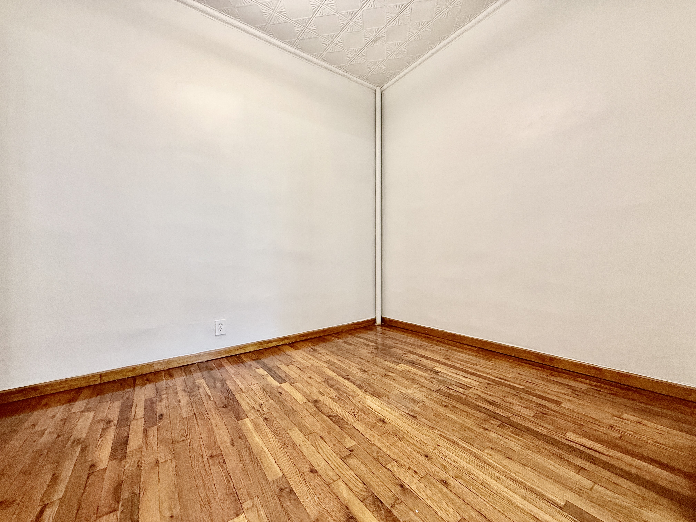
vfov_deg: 85.7
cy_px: 261
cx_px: 348
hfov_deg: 102.1
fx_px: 281
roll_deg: +0.1
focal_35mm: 14
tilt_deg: +0.4
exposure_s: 1/100
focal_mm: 2.22
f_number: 2.2
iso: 320
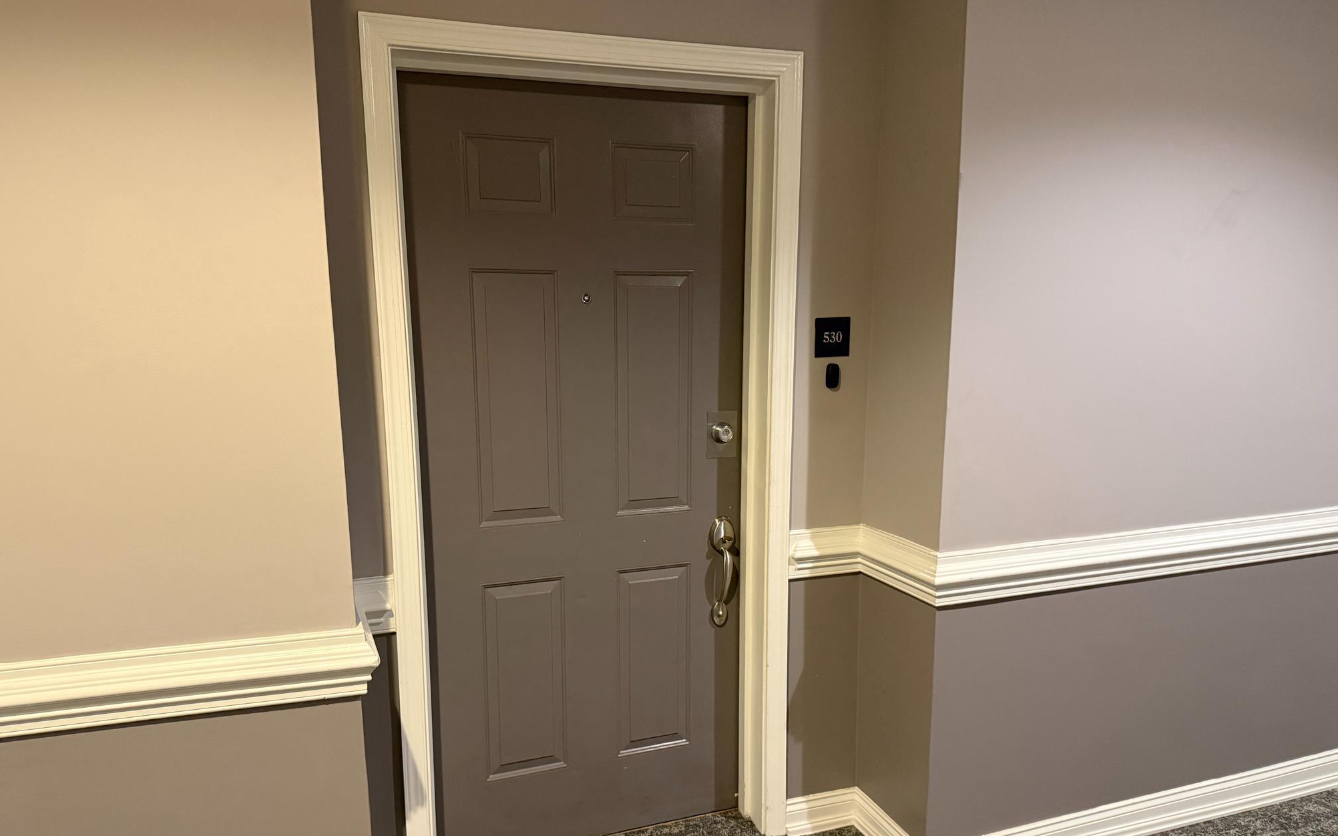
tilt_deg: -11.2
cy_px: 486
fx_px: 948
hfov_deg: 70.4
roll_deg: +0.3
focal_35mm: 26
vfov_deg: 47.4
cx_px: 661
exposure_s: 1/60
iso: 640
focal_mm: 6.76
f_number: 1.78
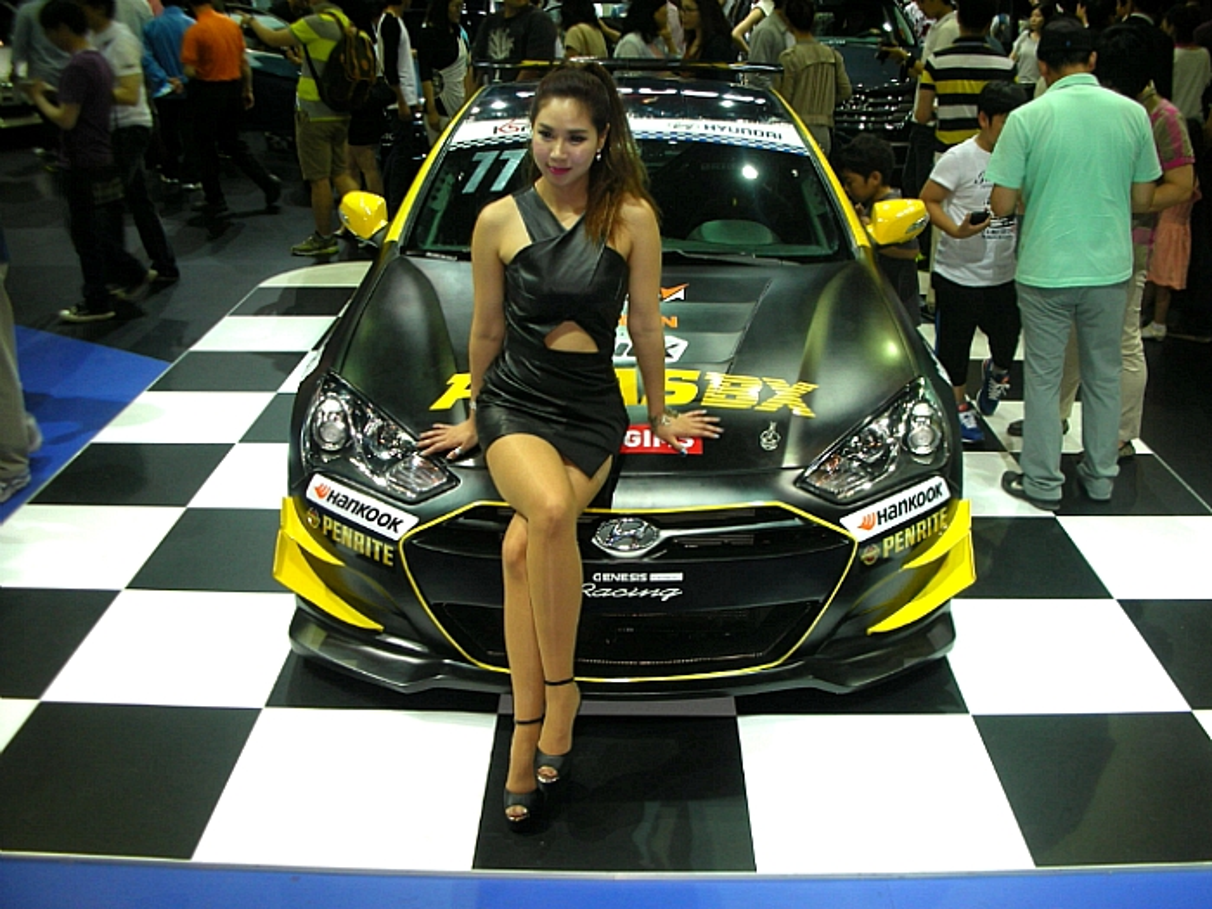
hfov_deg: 52.6
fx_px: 1225
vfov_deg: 40.7
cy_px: 454
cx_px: 606
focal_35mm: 35
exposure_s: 1/30
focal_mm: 5.8
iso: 65
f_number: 3
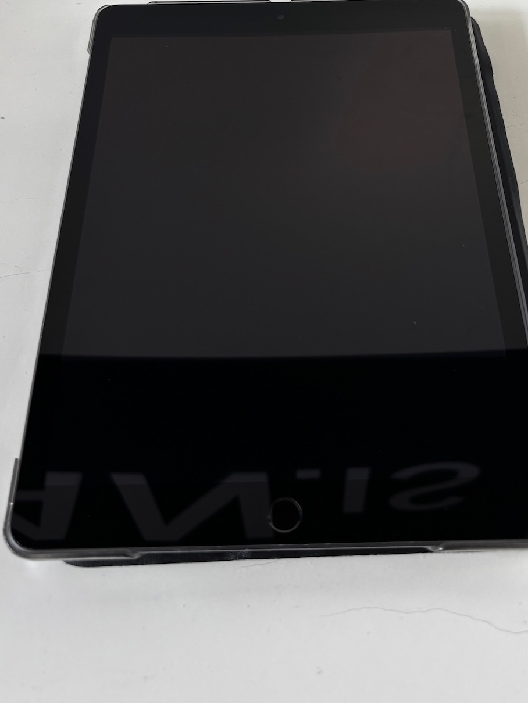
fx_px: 895
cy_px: 164
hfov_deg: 32.8
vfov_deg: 41.5
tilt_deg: -51.6
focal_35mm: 44
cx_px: 305
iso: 40
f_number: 1.6
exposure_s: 1/100
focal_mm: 5.96
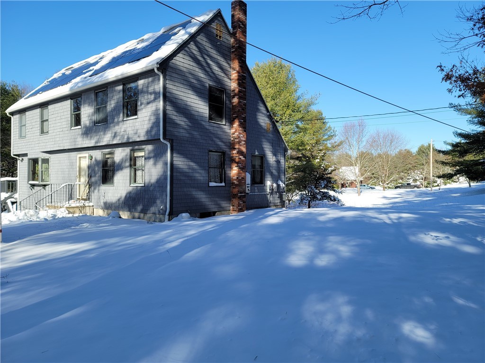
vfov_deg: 54.9
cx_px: 242
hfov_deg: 69.4
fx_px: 350
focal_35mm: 25
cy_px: 182
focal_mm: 7
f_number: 1.8
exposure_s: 1/626
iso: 20
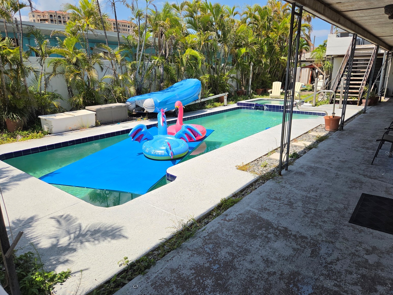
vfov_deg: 56.8
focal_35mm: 24
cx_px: 204
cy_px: 153
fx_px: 272
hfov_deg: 71.6
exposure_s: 1/5860
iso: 80
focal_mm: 5.4
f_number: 1.8
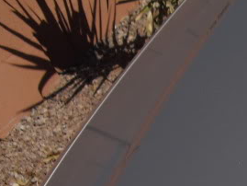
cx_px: 405
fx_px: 978
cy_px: 330
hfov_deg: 13.3
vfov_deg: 10.2
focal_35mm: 137
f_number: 7.8
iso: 64
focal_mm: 6.3
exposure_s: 1/400
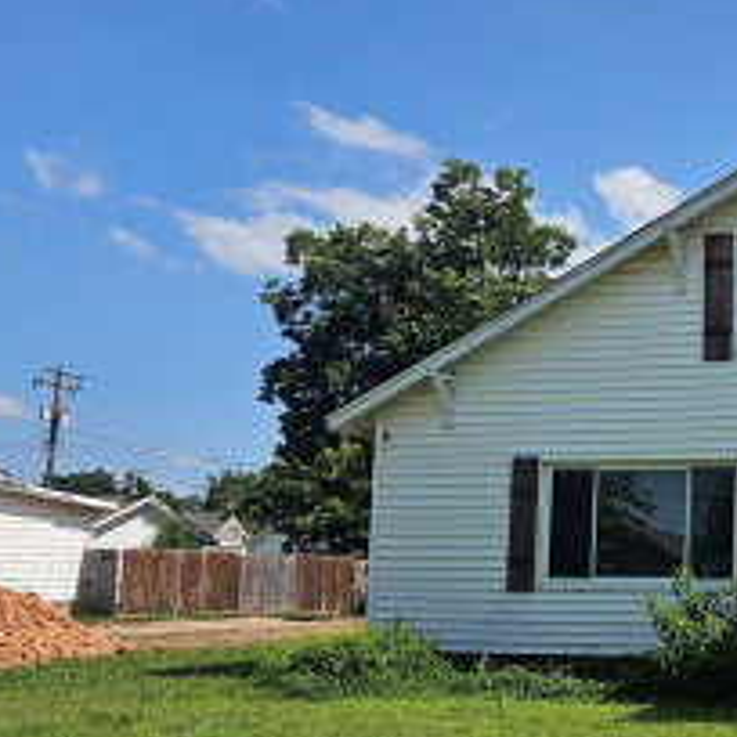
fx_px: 1228
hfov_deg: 28.8
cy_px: 477
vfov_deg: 33.2
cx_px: 889
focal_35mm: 51
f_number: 1.7
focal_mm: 6.3
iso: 10
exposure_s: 1/1067
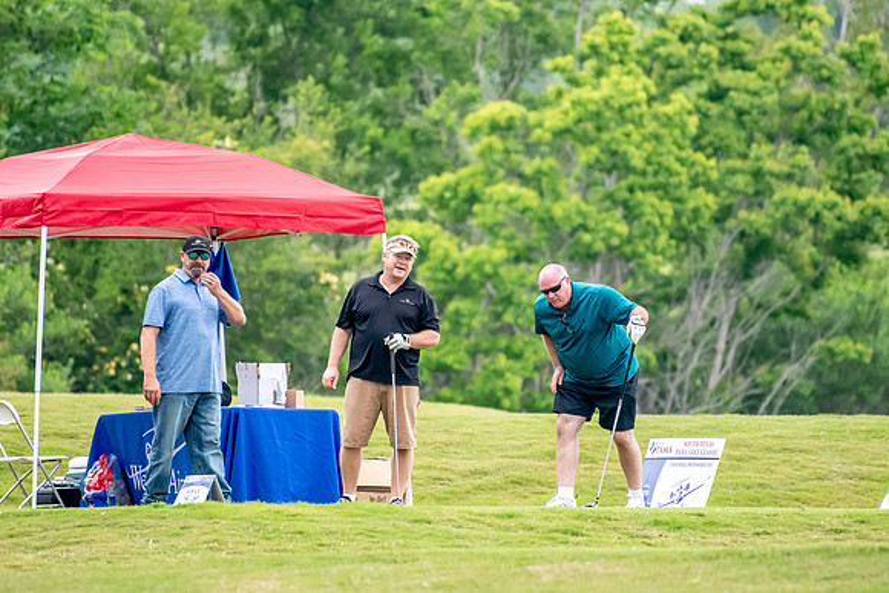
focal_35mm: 750
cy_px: 296
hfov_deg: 2.7
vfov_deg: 1.8
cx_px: 444
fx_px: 18524
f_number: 5.6
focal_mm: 500
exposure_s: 1/2000
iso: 3200
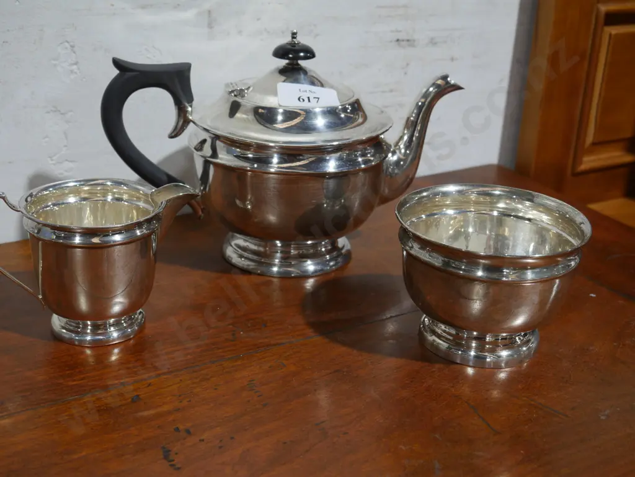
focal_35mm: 50
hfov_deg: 38.2
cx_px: 318
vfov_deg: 29.1
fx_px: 918
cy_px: 238
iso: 500
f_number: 5.3
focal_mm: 25
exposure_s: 1/60
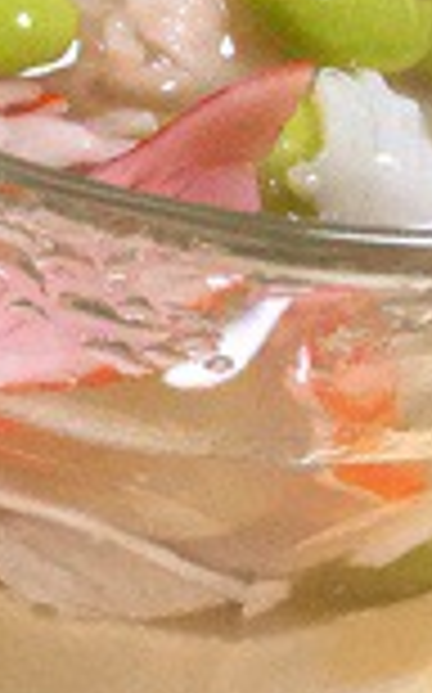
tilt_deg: -39.6
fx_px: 2586
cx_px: -666
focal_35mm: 137
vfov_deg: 14.9
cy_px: -58
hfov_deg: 8.6
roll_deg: -5.7
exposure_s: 1/30
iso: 100
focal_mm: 3.3
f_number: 2.4
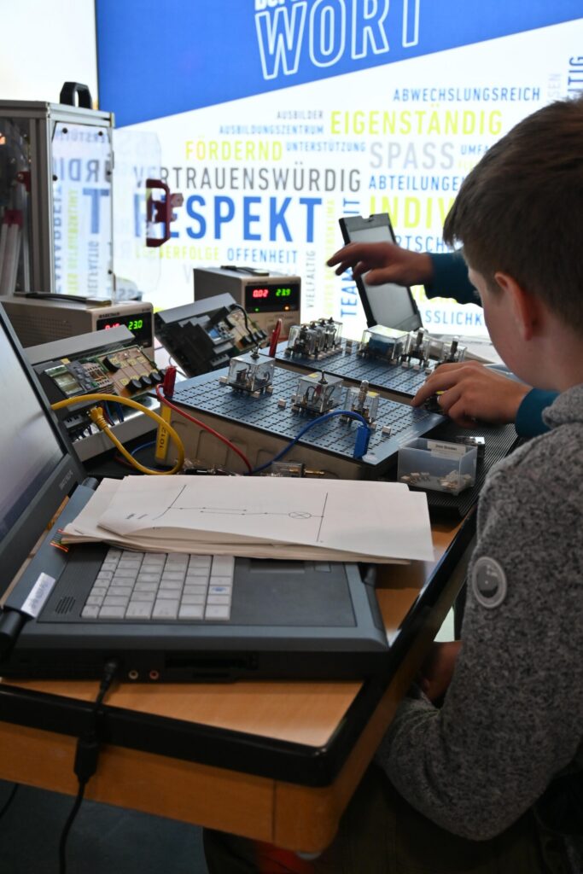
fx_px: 1002
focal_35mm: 41
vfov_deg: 47.1
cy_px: 437
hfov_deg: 32.5
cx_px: 292
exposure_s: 1/60
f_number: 4.5
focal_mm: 27.5
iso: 640
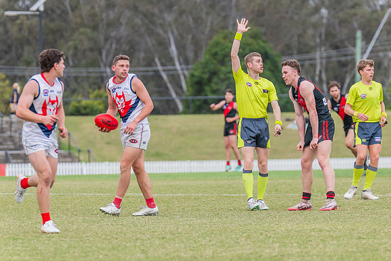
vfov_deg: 4.3
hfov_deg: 6.5
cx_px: 210
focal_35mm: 318
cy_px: 140
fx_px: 3454
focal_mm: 290
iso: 800
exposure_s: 1/1250
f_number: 6.3
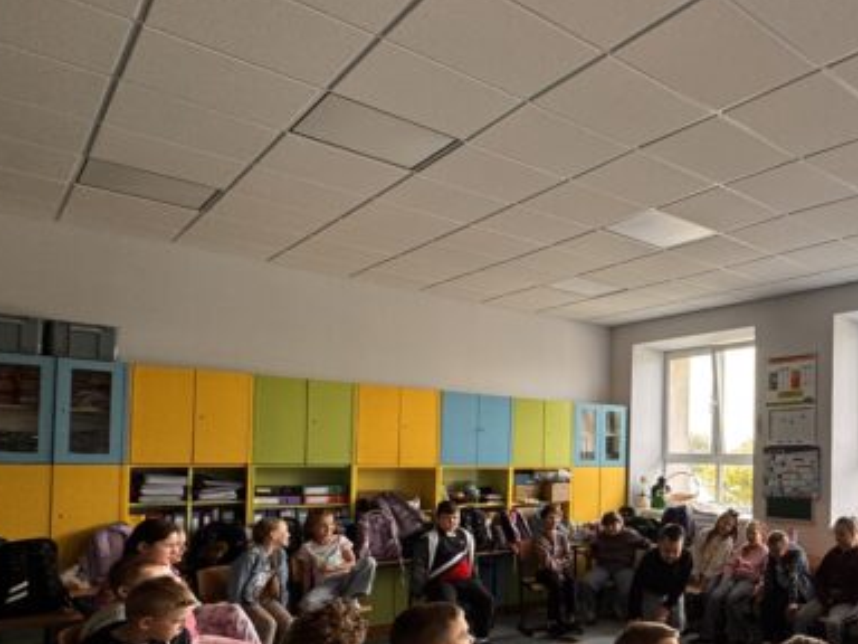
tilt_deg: +1.2
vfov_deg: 48.6
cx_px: 789
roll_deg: -1.7
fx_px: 694
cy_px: 449
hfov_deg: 54.4
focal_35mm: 28
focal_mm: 2.22
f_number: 2.2
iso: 50
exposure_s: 1/99
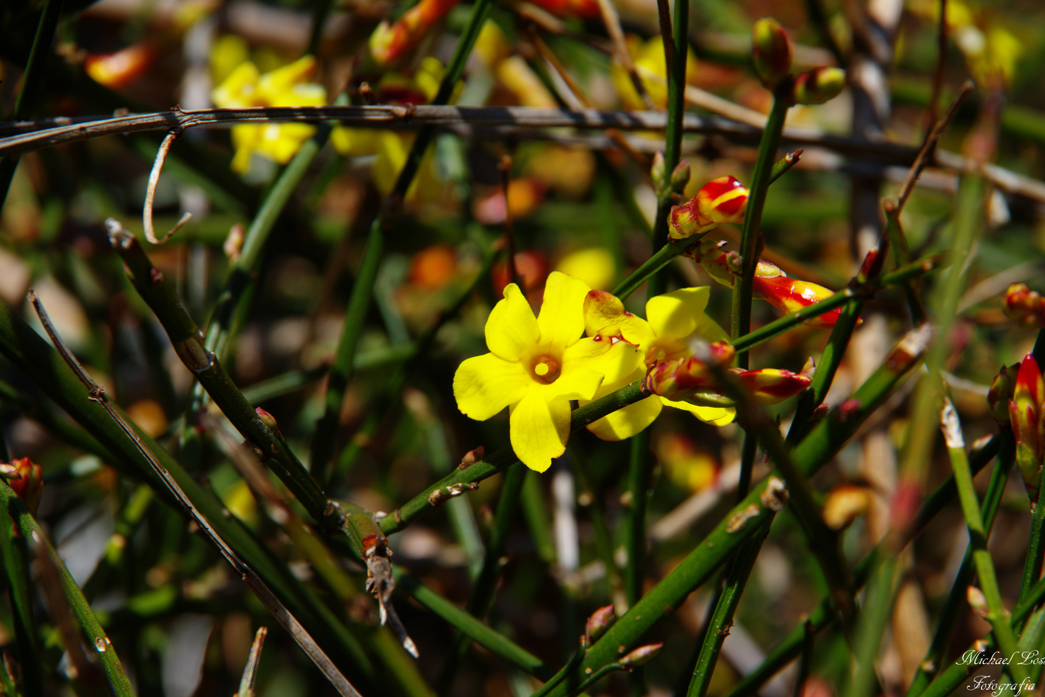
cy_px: 349
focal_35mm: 203
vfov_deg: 6.8
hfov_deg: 10.1
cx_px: 524
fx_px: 5893
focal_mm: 135
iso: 200
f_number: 13
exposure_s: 1/180
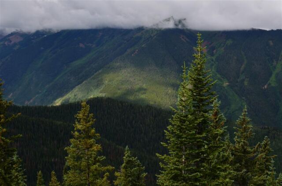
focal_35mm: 52
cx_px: 141
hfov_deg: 37.9
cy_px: 93
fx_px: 410
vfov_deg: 25.6
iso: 360
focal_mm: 35
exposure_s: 1/250
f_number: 10
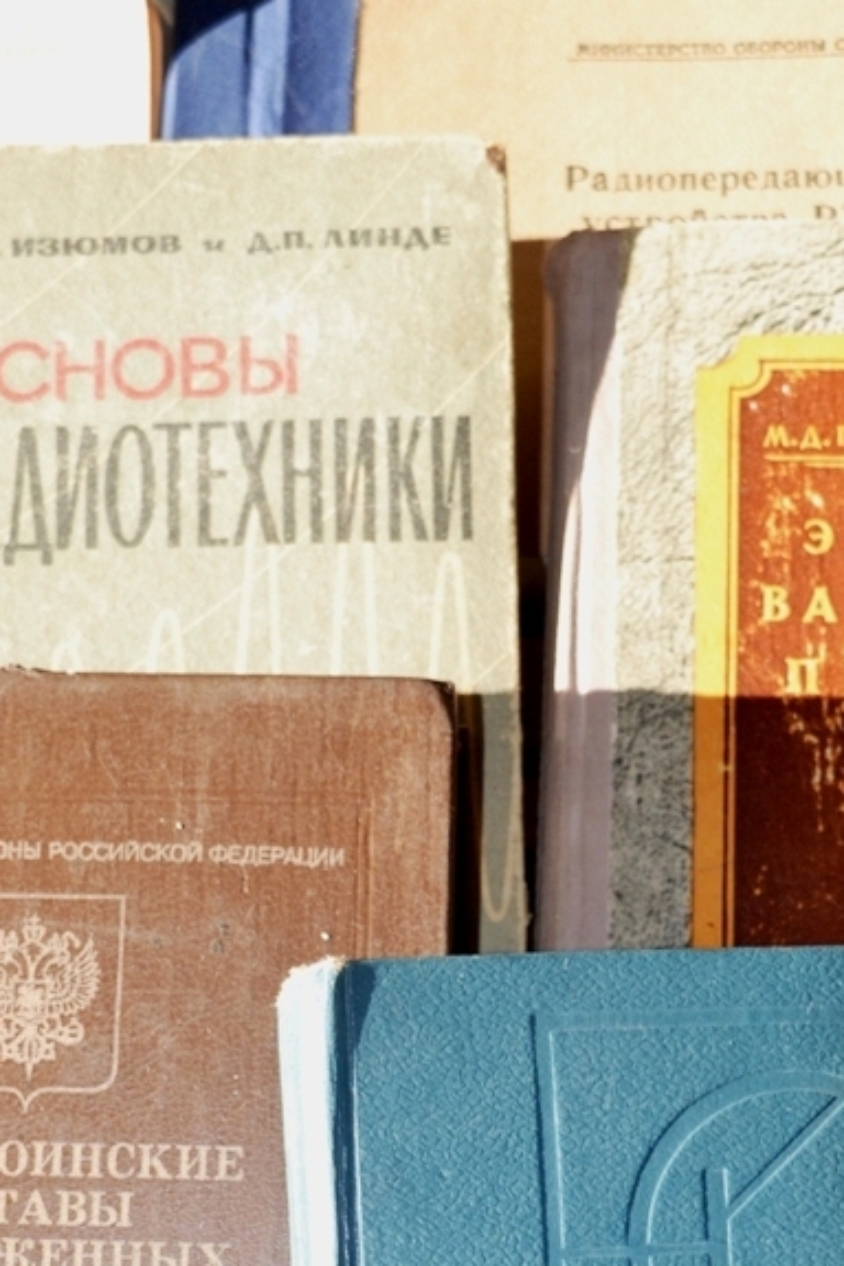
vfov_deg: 25.0
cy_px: 1002
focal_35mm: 80
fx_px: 2813
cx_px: 412
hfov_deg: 17.1
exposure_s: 1/125
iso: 180
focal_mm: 30
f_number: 4.2
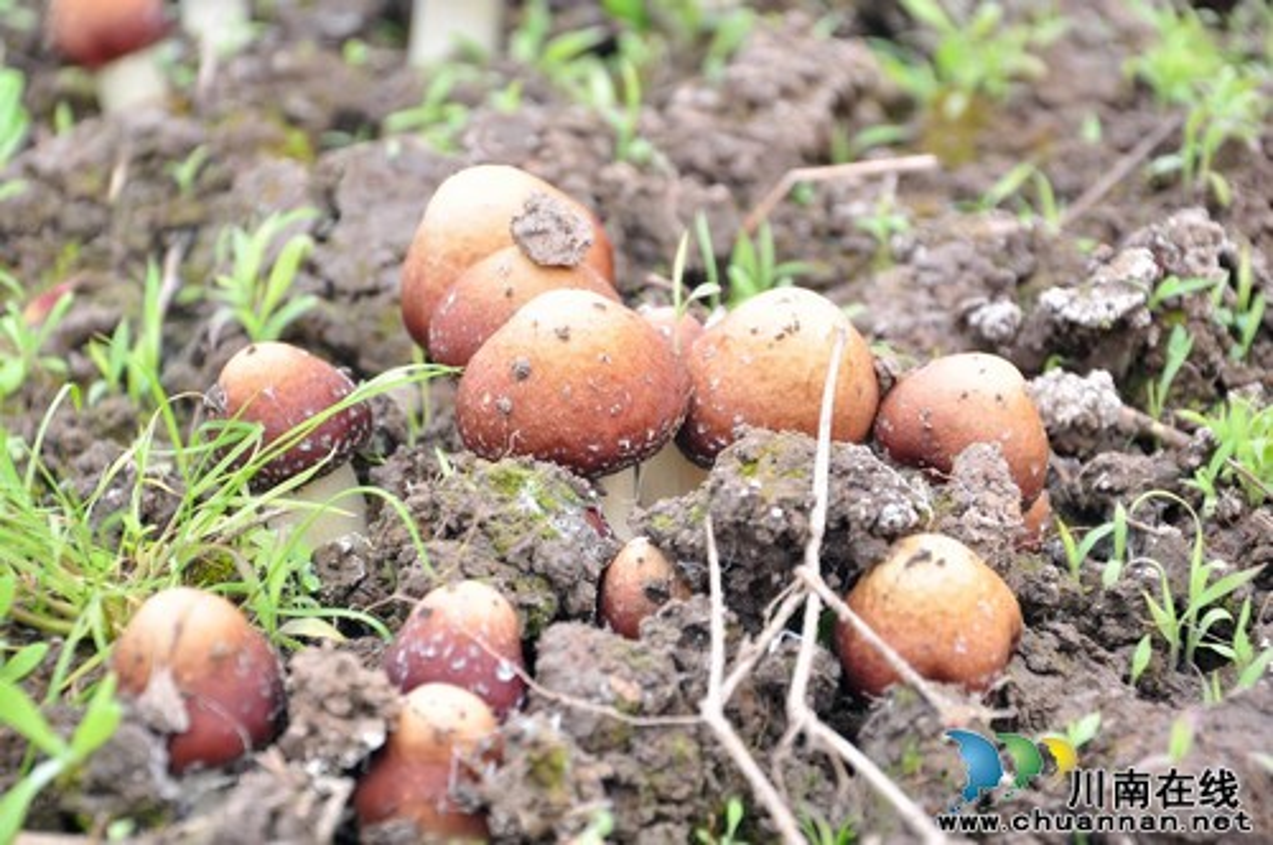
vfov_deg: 9.3
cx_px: 636
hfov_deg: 14.0
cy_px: 422
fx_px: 5191
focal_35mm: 147
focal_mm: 98
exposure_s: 1/60
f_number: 7.1
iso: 200
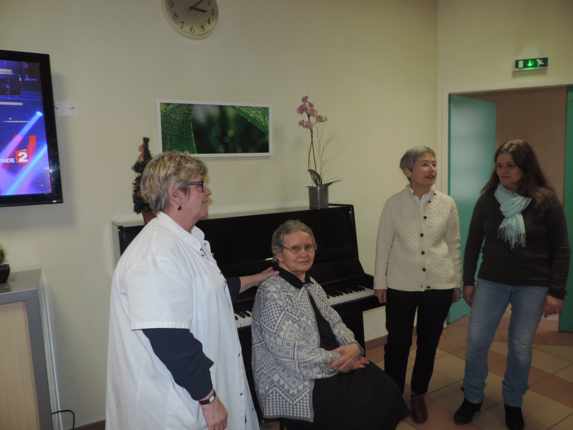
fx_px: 397
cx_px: 286
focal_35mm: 24
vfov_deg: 56.8
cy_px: 215
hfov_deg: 71.6
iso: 200
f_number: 3
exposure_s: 1/30
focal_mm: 4.3
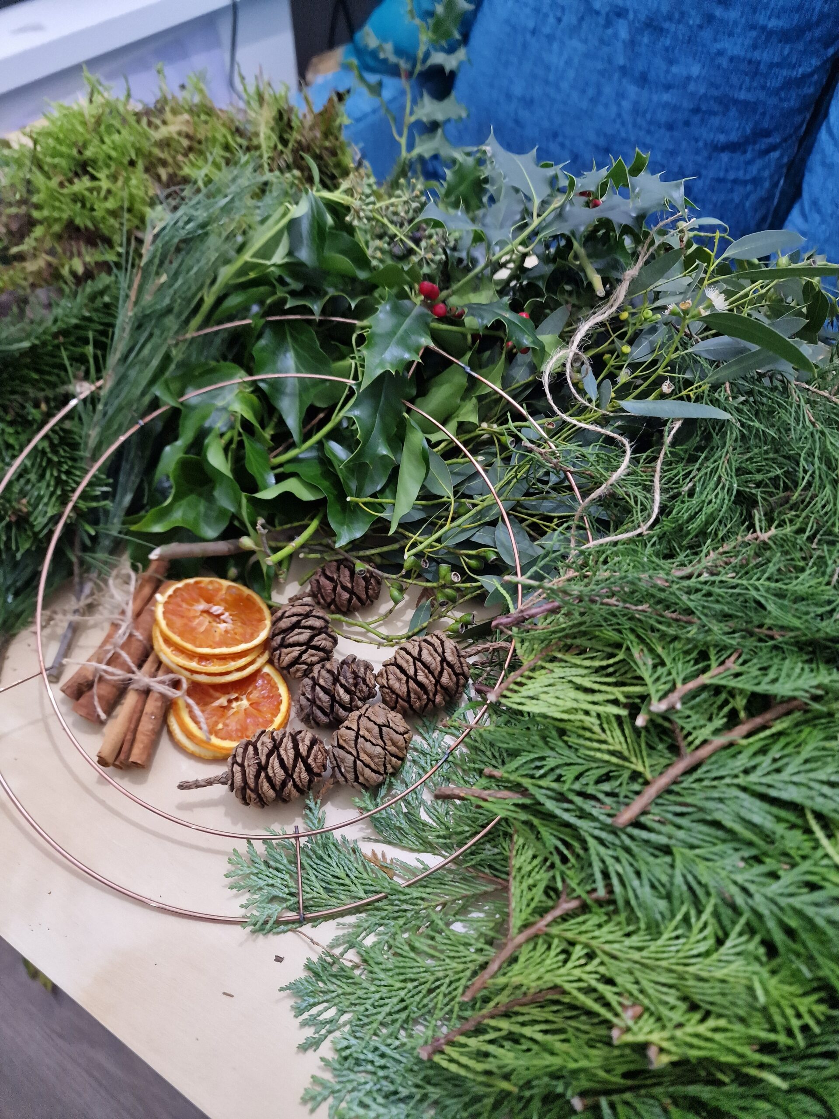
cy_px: 560
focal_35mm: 23
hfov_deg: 58.9
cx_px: 420
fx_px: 743
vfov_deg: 73.9
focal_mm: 6.4
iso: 640
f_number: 1.8
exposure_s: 1/33
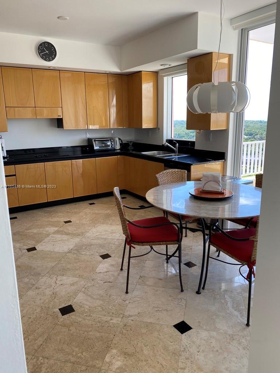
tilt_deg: -9.0
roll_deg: +0.8
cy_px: 186
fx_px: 280
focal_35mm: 26
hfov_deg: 53.1
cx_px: 140
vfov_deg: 67.3
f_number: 1.8
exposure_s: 1/122
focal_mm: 4.25
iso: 40
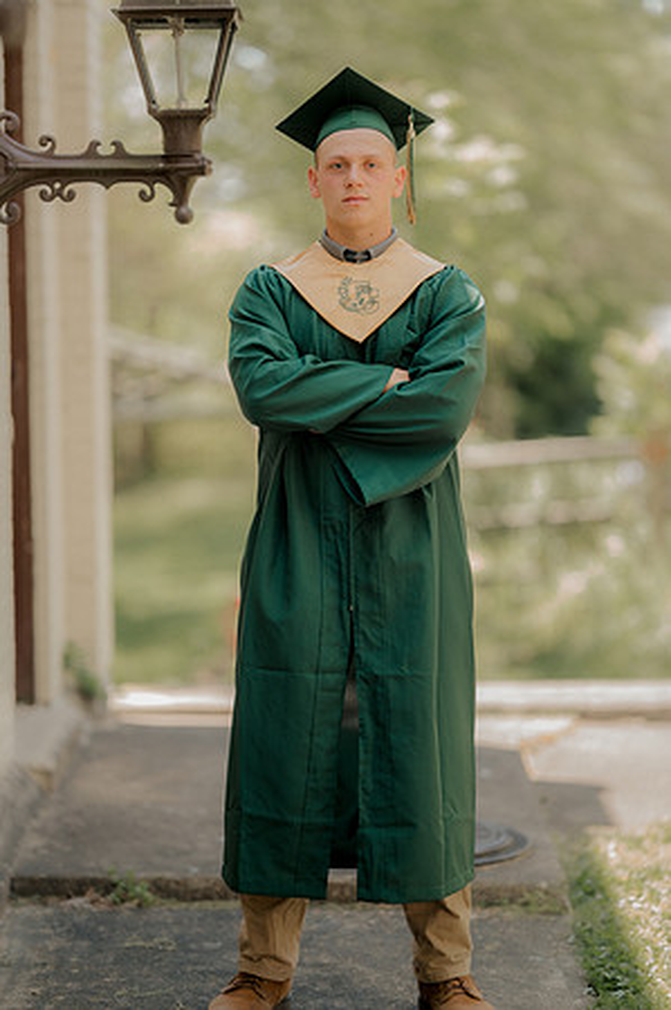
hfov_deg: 13.0
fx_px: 2942
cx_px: 336
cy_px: 505
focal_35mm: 105
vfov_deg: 19.5
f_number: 1.4
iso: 200
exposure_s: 1/800
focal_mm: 105
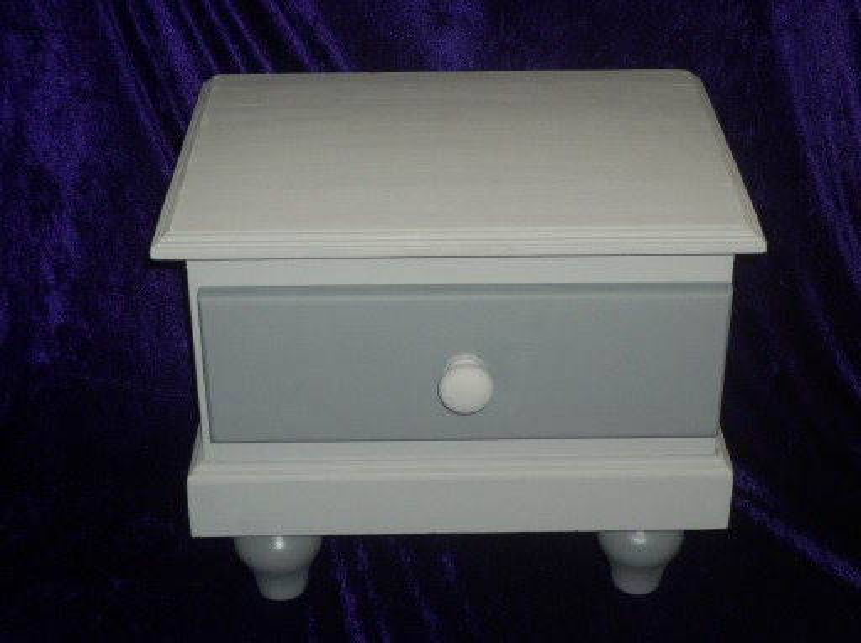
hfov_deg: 29.4
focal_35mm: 66
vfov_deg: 22.2
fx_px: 1639
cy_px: 322
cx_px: 430
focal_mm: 11
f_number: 4.1
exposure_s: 1/60
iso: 100
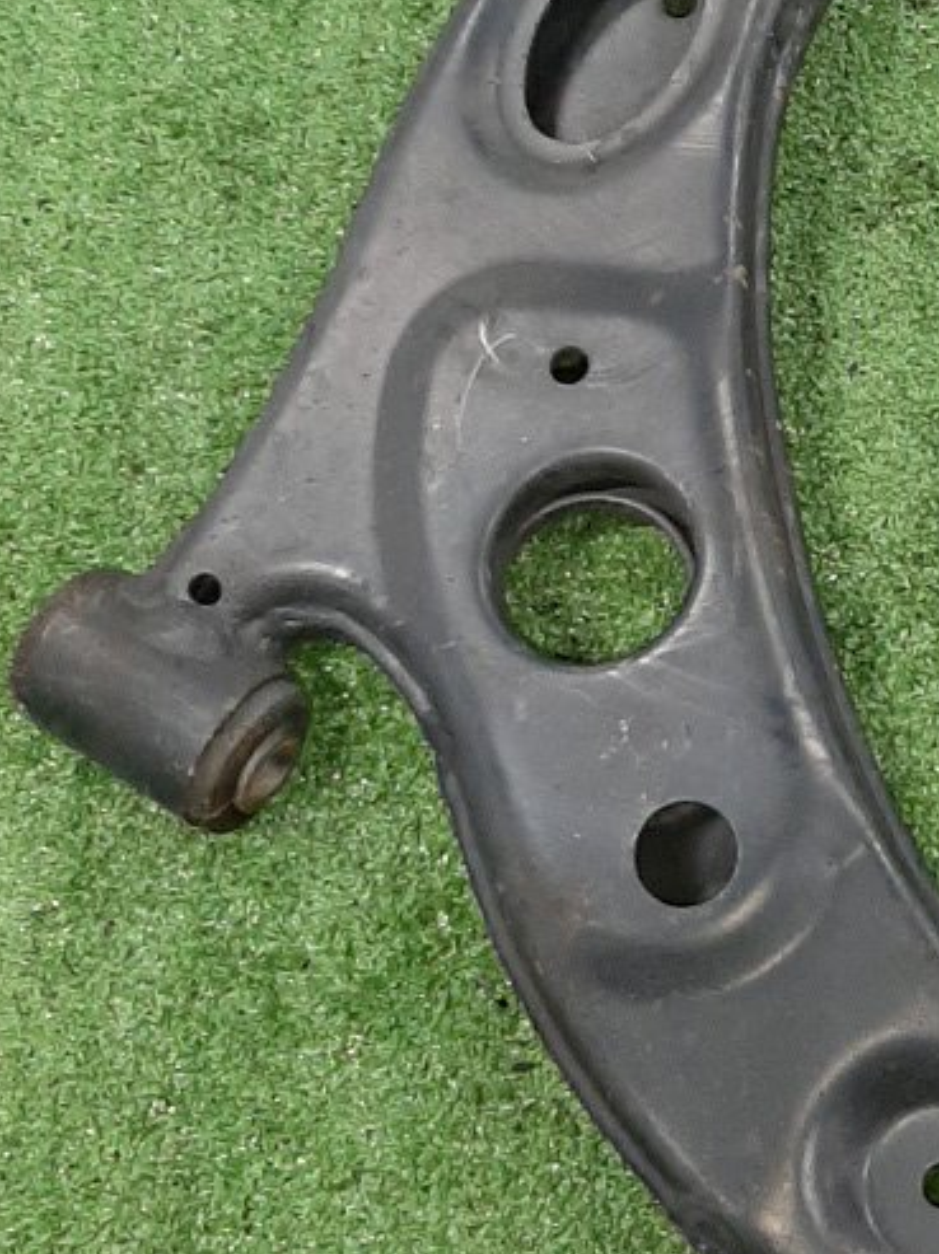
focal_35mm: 76
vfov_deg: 25.3
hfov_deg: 19.2
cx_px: 753
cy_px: 267
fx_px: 2752
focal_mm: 3.93
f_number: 1.7
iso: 213
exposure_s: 1/50
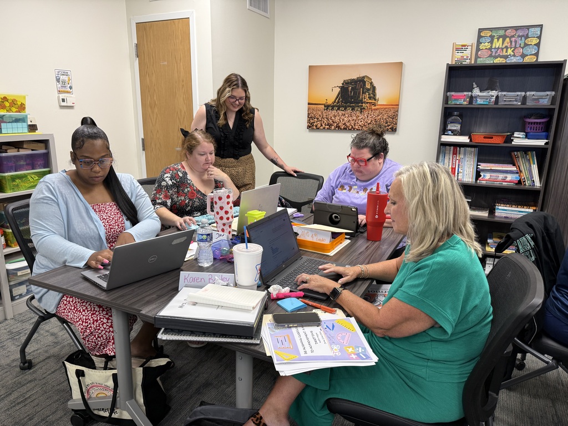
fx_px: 394
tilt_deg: -14.3
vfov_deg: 56.8
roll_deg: -1.4
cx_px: 284
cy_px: 213
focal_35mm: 24
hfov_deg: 71.6
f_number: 1.78
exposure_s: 1/60
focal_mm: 6.76
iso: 160
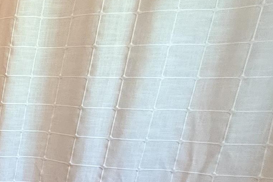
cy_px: 215
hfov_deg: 20.8
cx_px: -237
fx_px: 447
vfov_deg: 21.4
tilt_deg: -16.9
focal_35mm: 59
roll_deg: +0.0
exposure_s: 1/120
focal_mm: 2.22
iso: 250
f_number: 2.2
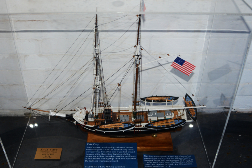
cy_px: 84
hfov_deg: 65.5
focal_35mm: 28
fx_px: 196
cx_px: 126
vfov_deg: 46.4
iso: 400
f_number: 3.5
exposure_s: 1/250
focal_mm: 28
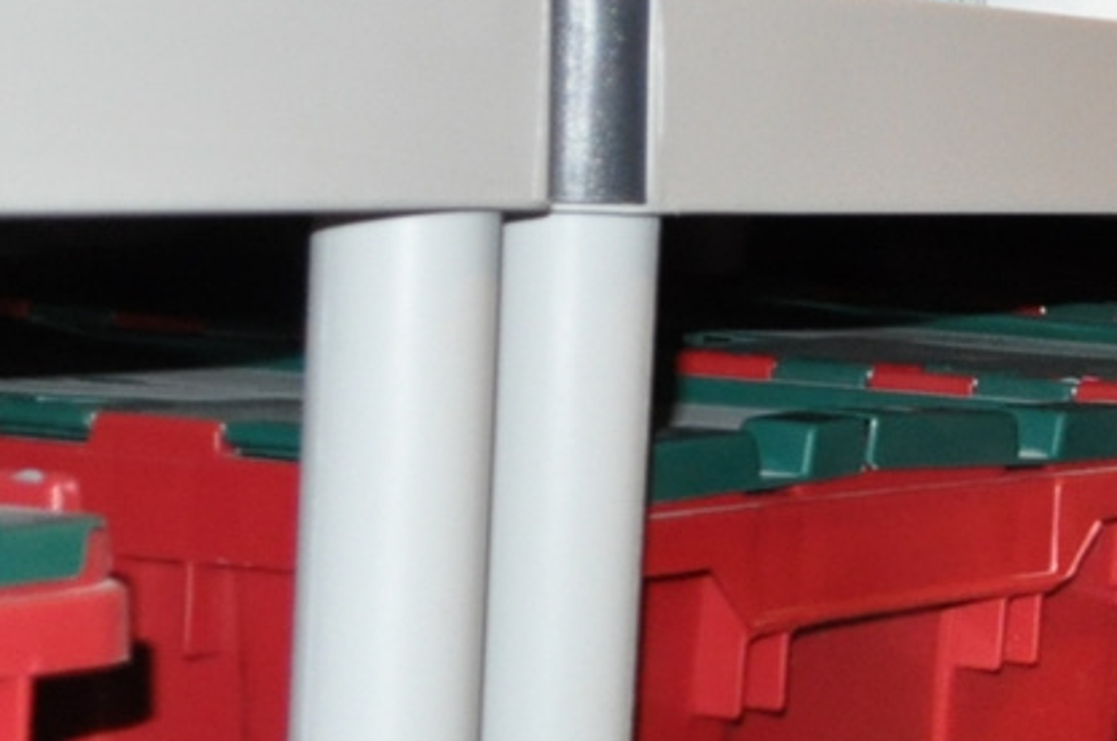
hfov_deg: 13.6
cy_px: 196
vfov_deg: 10.3
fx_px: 4120
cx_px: 2078
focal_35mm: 133
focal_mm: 18
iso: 800
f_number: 3.5
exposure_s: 1/60
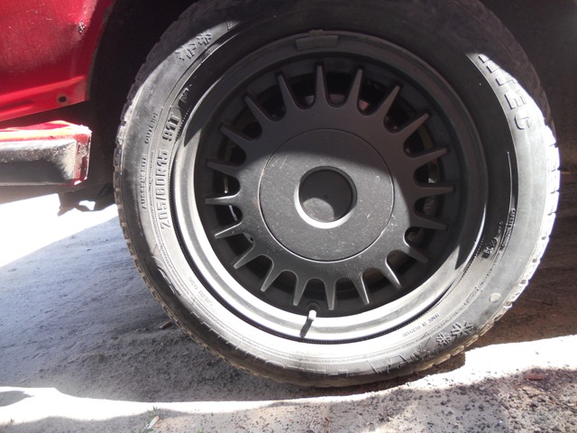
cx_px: 288
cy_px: 216
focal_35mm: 27
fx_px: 450
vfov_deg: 51.4
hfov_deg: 65.3
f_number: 3.2
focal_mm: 4.9
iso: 80
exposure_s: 1/60
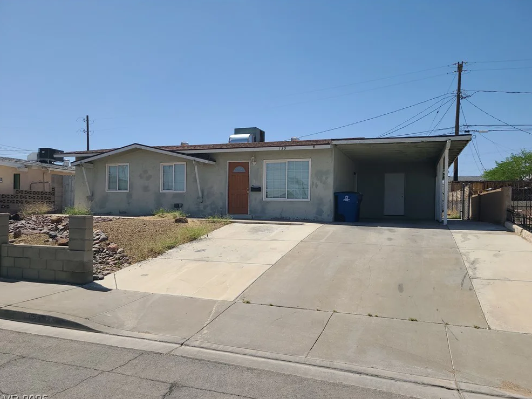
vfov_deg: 51.4
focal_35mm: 27
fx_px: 415
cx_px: 270
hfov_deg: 65.3
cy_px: 204
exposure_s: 1/3282
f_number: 1.8
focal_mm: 5.4
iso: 40
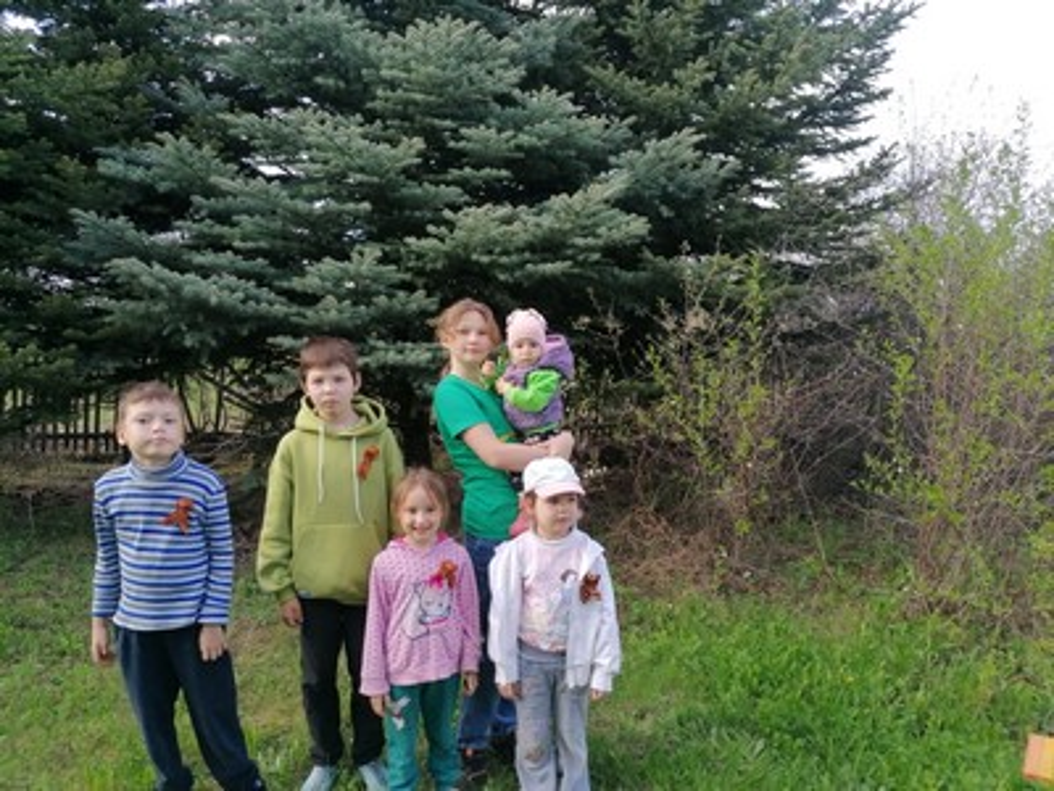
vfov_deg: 51.4
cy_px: 396
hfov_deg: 65.3
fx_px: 822
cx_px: 527
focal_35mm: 27
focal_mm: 4.75
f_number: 1.8
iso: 50
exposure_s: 1/278
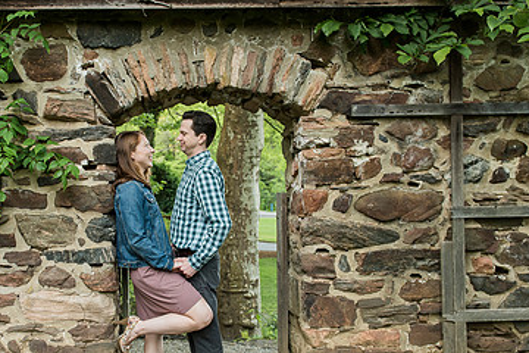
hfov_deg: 47.8
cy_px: 201
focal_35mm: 40
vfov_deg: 33.4
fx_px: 588
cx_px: 186
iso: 1000
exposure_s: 1/125
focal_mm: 24
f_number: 3.5
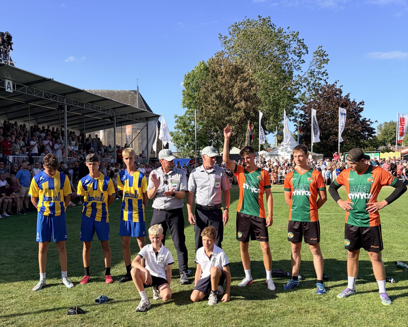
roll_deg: +0.7
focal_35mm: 34
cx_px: 203
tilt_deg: -3.3
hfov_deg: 52.8
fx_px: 411
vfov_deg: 43.2
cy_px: 194
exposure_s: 1/2283
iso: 50
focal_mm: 5.96
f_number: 1.6
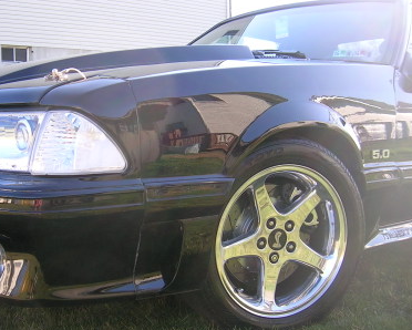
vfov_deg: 32.1
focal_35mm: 47
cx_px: 134
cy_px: 175
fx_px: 573
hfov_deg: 39.0
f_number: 2.8
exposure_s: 1/149
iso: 50
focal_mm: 5.4
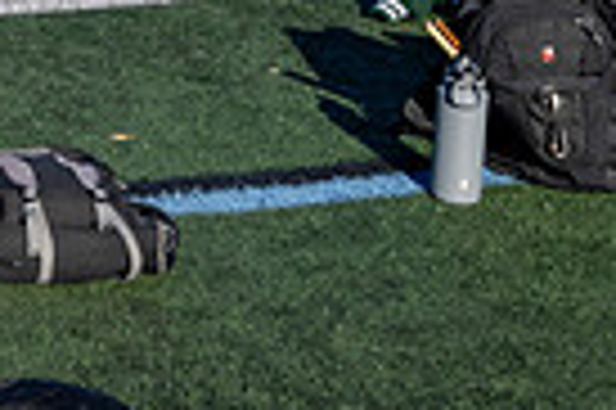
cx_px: -414
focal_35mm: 127
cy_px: -426
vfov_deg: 9.9
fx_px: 2171
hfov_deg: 14.6
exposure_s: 1/2000
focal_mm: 30
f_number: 4
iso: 250
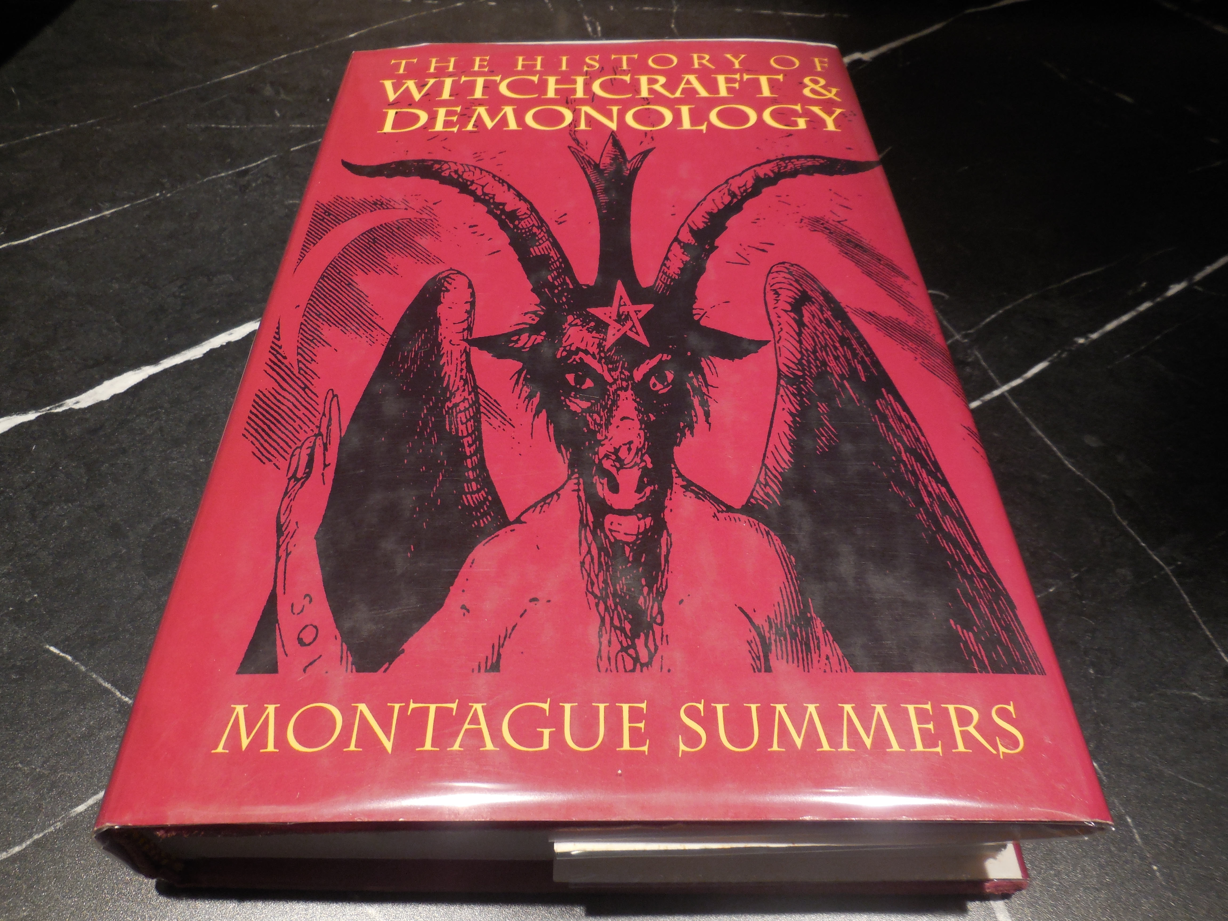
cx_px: 614
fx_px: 887
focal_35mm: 25
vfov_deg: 54.9
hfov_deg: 69.4
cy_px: 460
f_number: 3.1
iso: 160
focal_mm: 4.5
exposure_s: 1/30
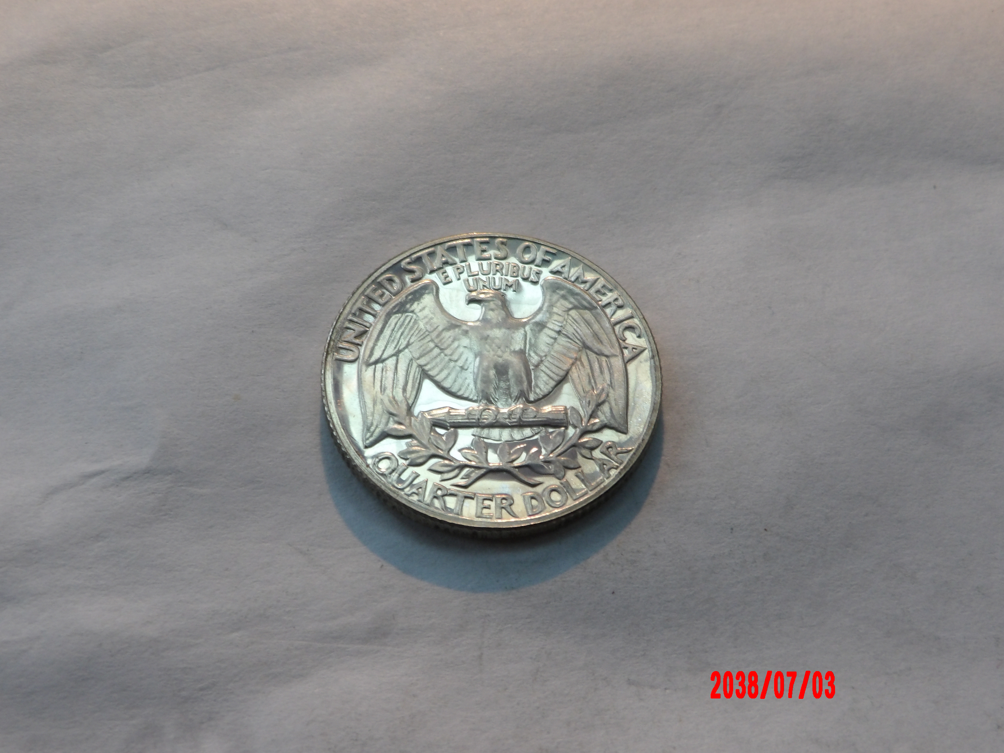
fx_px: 1247
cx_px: 504
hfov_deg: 43.8
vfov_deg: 33.6
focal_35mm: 43
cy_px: 385
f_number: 4.9
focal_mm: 7.6
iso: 200
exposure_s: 1/27
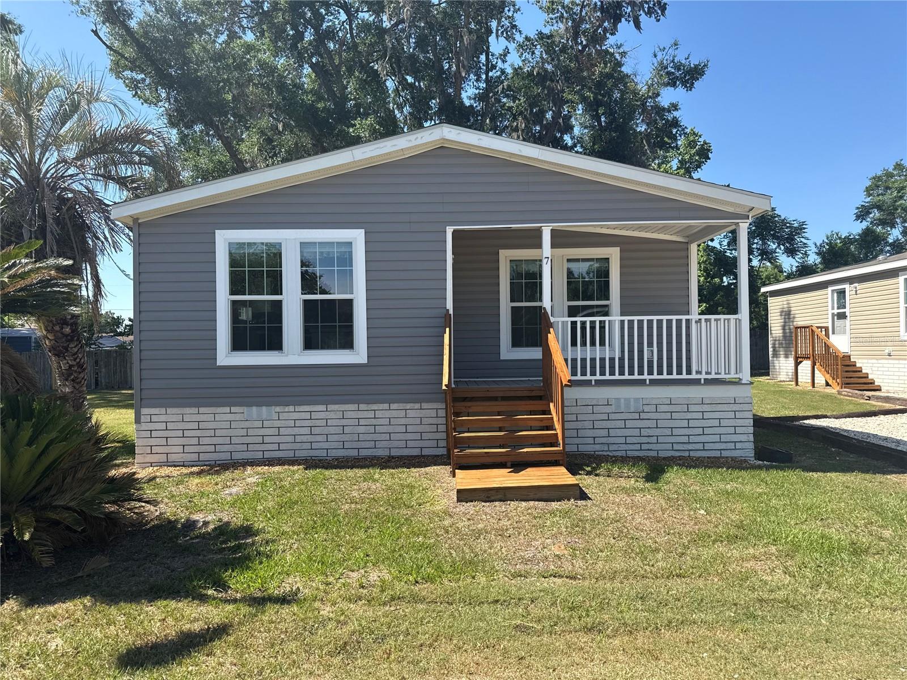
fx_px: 629
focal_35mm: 24
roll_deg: +0.1
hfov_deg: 71.6
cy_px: 340
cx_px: 454
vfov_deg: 56.8
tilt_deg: +0.5
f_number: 1.78
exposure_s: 1/2611
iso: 80
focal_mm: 6.76
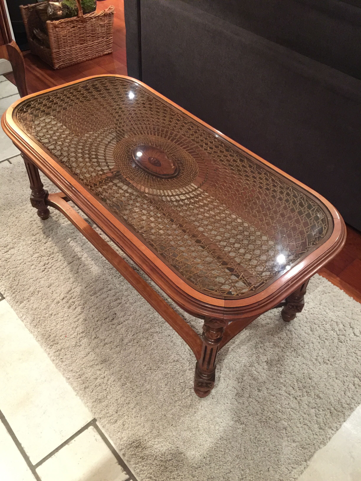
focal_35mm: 29
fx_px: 403
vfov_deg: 61.7
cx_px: 180
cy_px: 240
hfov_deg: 48.2
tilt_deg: -46.8
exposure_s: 1/8
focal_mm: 4.15
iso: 200
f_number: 2.2
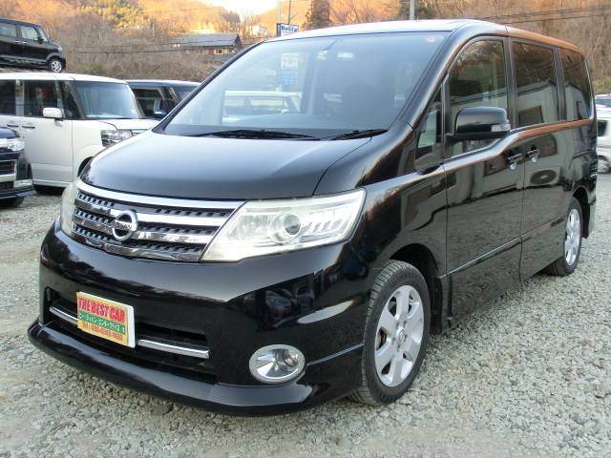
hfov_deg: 44.8
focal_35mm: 42
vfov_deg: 34.3
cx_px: 306
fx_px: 741
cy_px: 229
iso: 160
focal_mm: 7.38
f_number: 4
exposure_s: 1/60
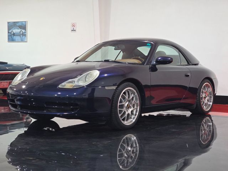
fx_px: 454
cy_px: 86
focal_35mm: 69
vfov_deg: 21.3
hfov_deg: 28.2
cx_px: 114
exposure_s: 1/120
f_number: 2.4
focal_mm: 7.9
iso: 500
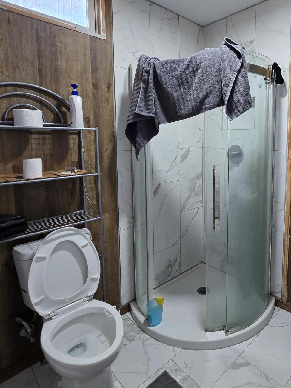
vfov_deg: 81.0
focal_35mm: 20
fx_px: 224
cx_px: 213
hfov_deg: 62.7
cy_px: 160
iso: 250
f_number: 2.2
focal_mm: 2.2
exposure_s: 1/60
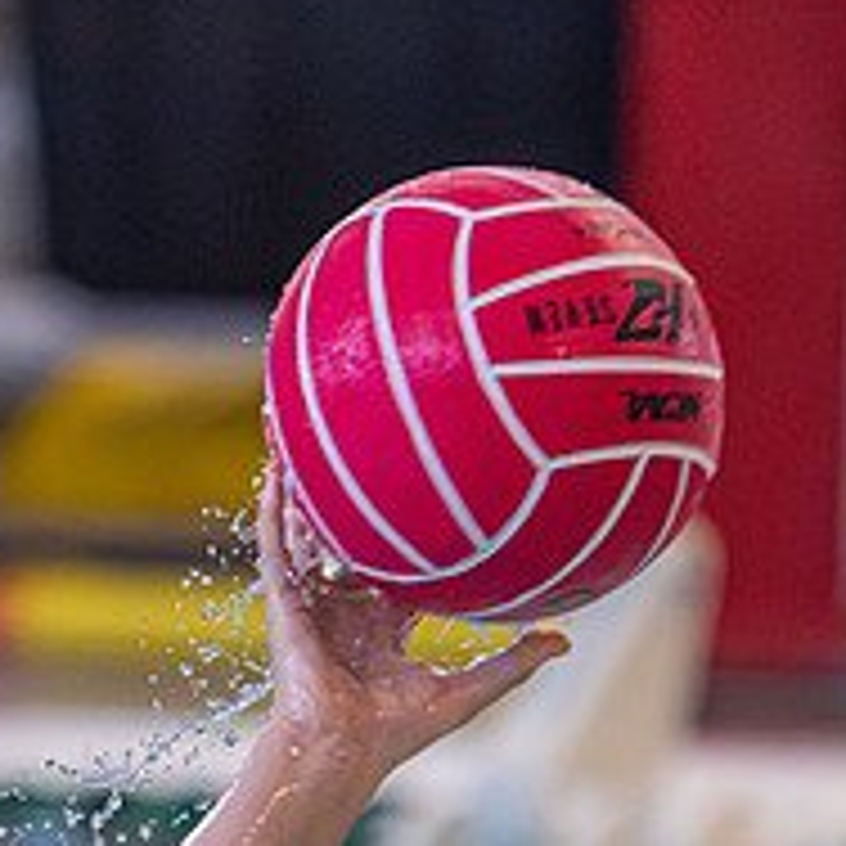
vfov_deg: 1.7
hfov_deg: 1.7
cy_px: 764
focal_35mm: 1027
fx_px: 28397
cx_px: 320
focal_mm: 280
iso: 18000
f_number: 4
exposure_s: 1/1000
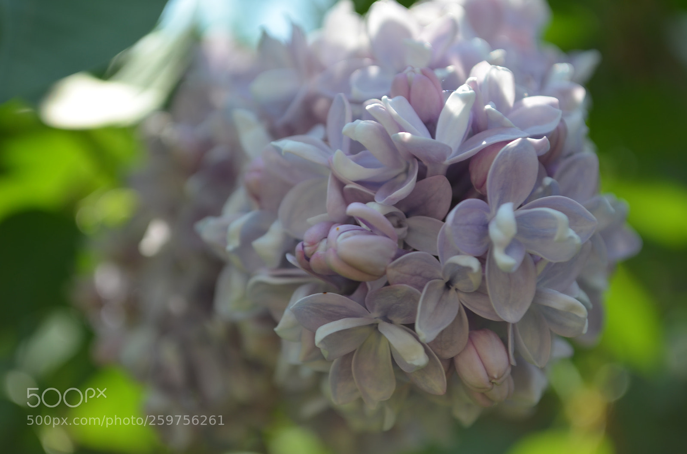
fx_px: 1485
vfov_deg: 17.4
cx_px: 344
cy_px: 227
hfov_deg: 26.0
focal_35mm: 78
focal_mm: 52
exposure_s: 1/250
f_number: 8
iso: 100
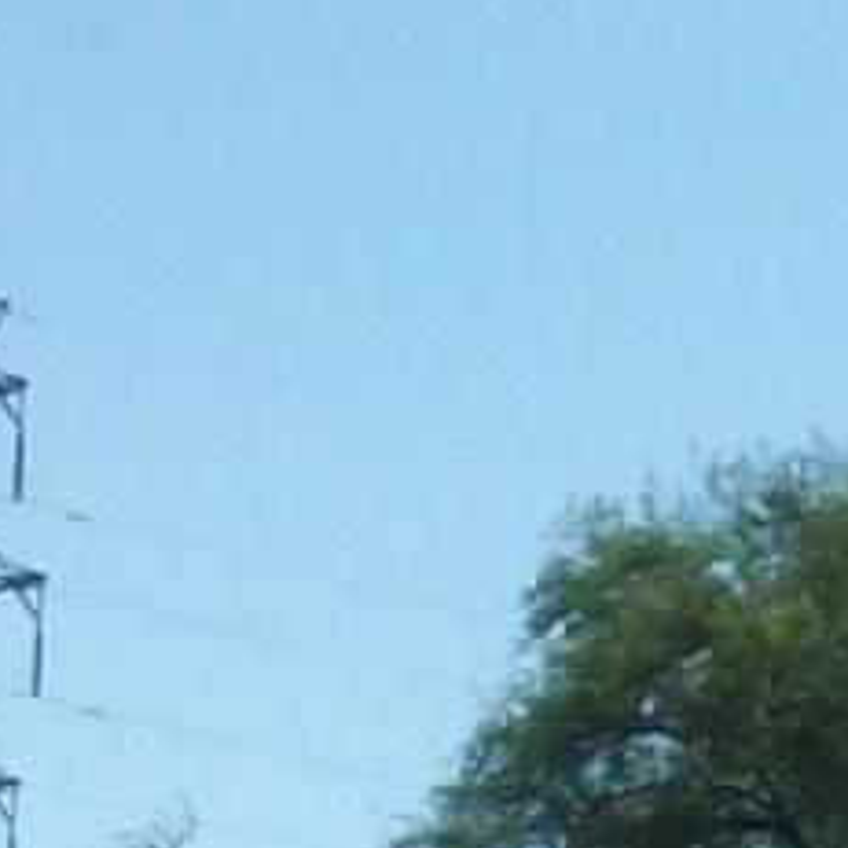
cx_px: 1153
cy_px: 639
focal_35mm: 267
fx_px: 7400
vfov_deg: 6.6
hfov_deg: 6.5
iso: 64
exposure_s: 1/466
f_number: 5.5
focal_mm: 5.7
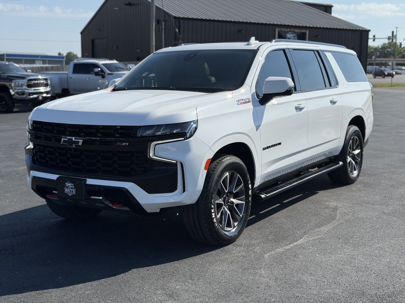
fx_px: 562
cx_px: 202
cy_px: 152
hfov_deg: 39.7
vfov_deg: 30.3
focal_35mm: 48
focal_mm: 6.76
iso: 80
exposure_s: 1/6024
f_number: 1.78
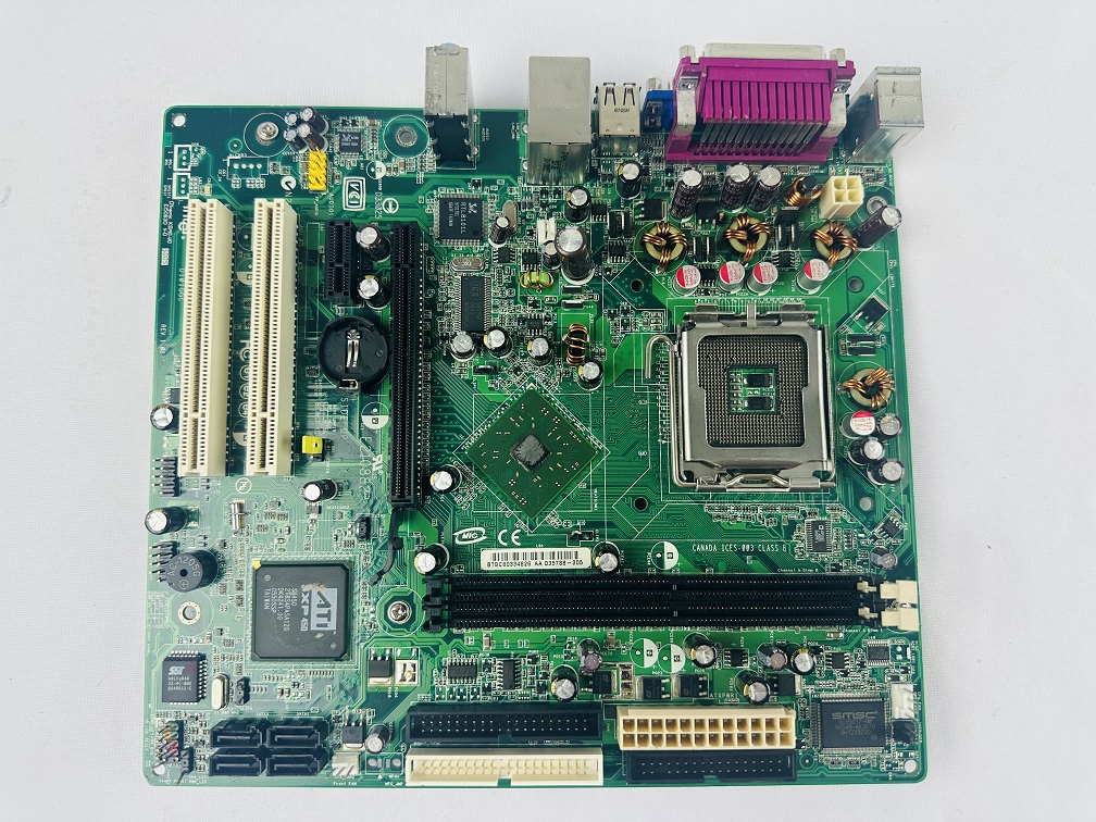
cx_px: 548
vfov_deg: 56.8
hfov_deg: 71.6
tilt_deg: -86.4
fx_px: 760
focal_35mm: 24
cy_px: 411
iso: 160
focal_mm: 6.86
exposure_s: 1/120
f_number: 1.78
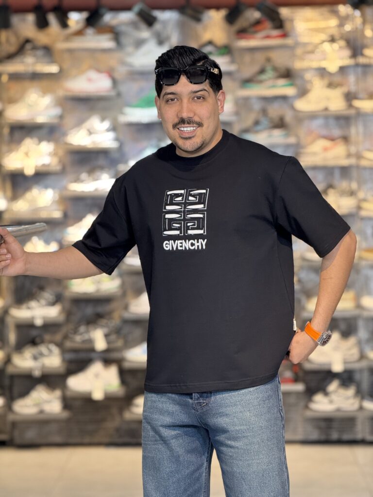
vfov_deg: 16.4
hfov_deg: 12.3
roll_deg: +0.8
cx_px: 186
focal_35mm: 120
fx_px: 1724
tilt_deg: -1.4
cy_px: 248
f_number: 2.8
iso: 320
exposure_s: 1/100
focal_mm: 15.66
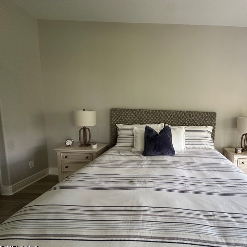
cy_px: 127
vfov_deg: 84.0
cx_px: 168
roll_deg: -2.7
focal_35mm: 17
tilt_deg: -7.7
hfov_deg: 80.7
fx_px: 137
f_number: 2.2
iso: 320
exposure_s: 1/84
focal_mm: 2.22
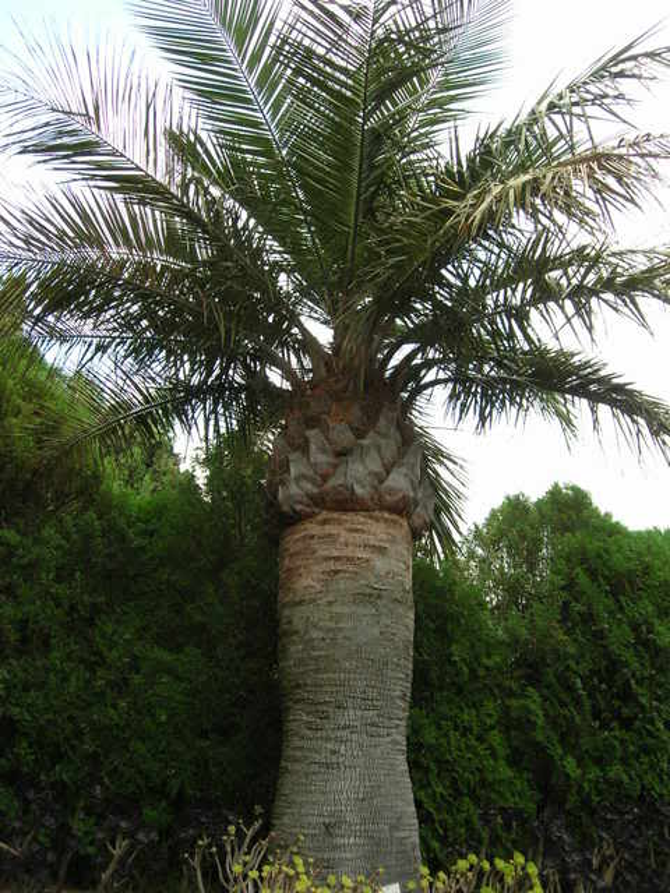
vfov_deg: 49.0
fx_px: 981
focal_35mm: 38
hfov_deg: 37.7
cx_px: 335
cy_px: 446
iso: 64
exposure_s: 1/164
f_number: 2.8
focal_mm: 7.8
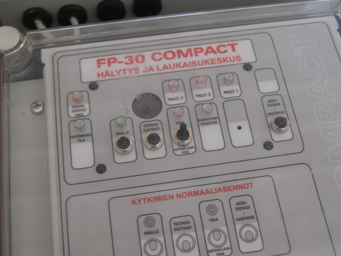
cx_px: 184
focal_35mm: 51
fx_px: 502
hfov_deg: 37.5
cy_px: 127
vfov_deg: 28.6
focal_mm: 24
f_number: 4
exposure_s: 1/13
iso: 400
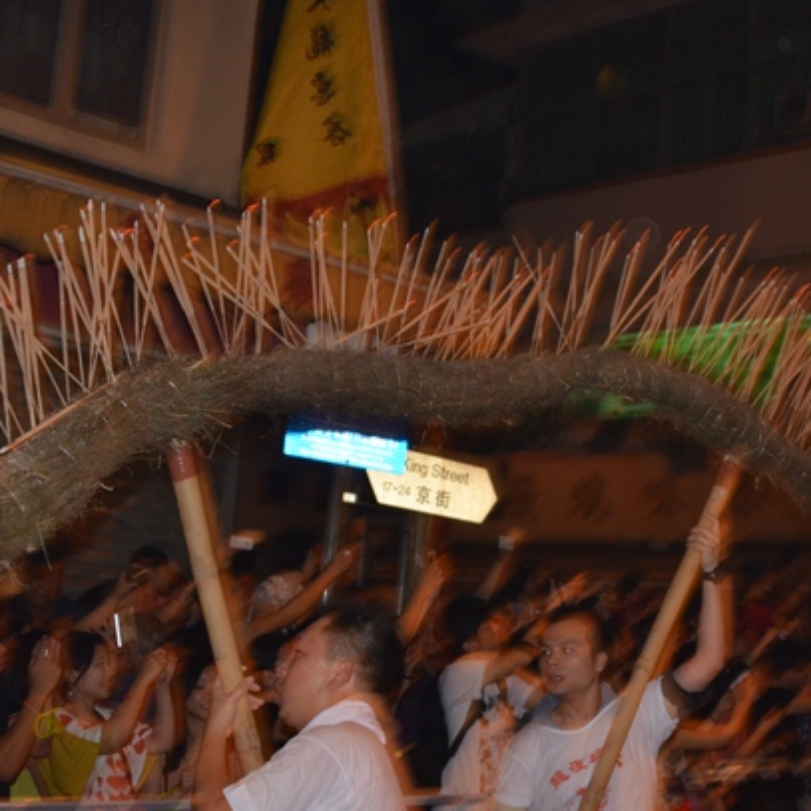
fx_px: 1484
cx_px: 590
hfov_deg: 30.1
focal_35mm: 56
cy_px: 406
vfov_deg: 30.6
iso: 800
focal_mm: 28
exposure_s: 1/60
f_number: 3.5
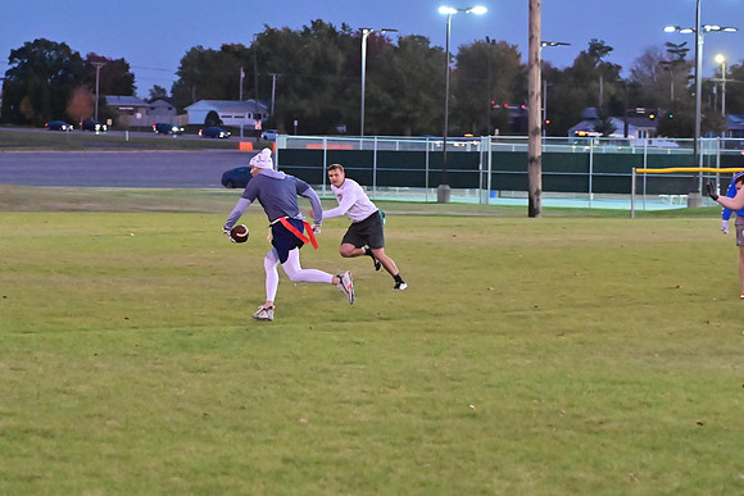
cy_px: 248
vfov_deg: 11.7
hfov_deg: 17.5
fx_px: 2418
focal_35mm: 117
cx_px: 372
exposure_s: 1/500
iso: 6400
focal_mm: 78
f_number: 4
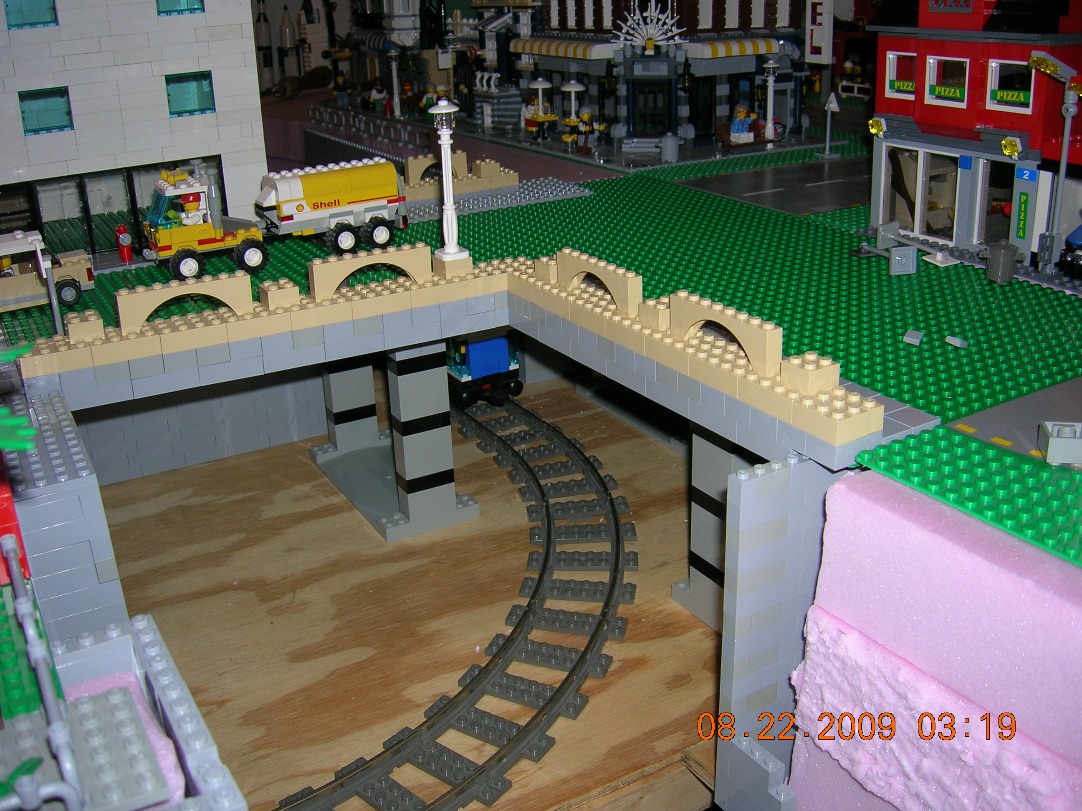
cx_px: 541
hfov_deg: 54.0
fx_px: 1063
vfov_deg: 41.8
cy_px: 406
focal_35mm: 34
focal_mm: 5.7
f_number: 2.9
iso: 50
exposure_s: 1/60.1
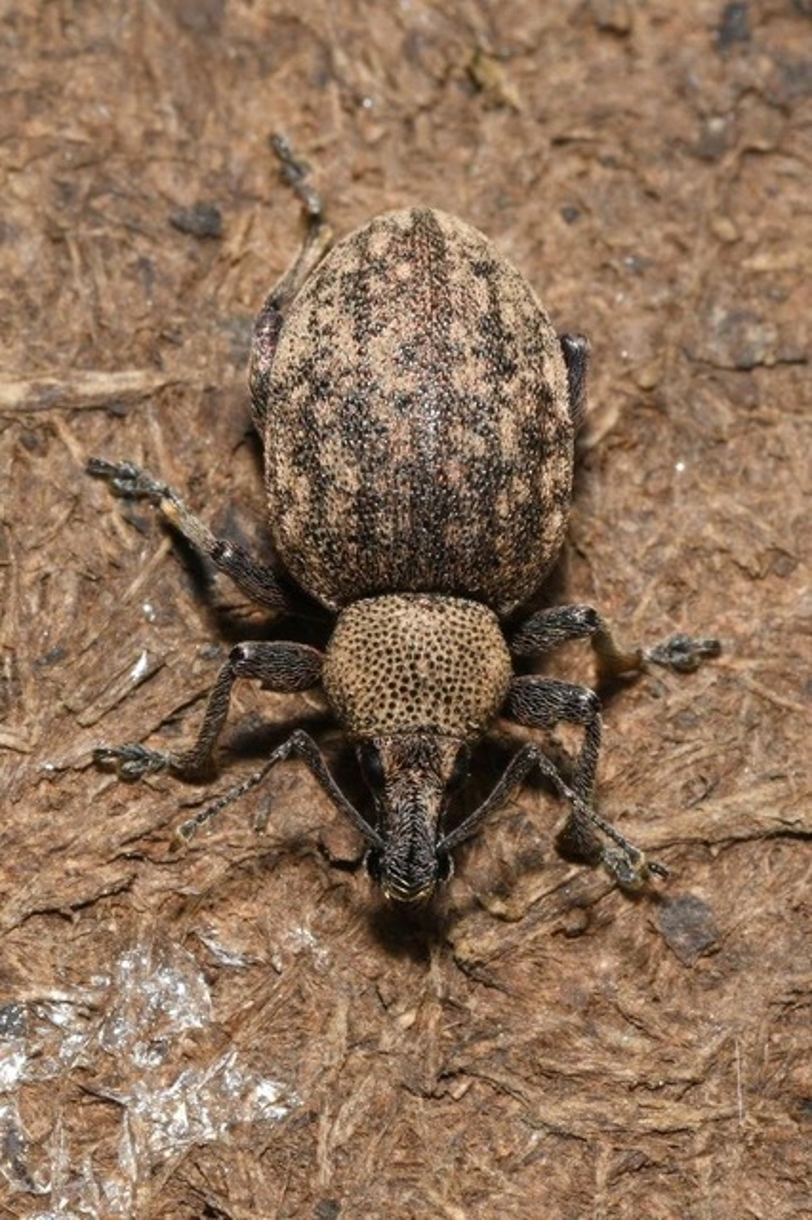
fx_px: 5334
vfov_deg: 13.0
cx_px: 406
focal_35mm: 158
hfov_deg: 8.7
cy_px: 610
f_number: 32
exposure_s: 1/60
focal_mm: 105
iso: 100
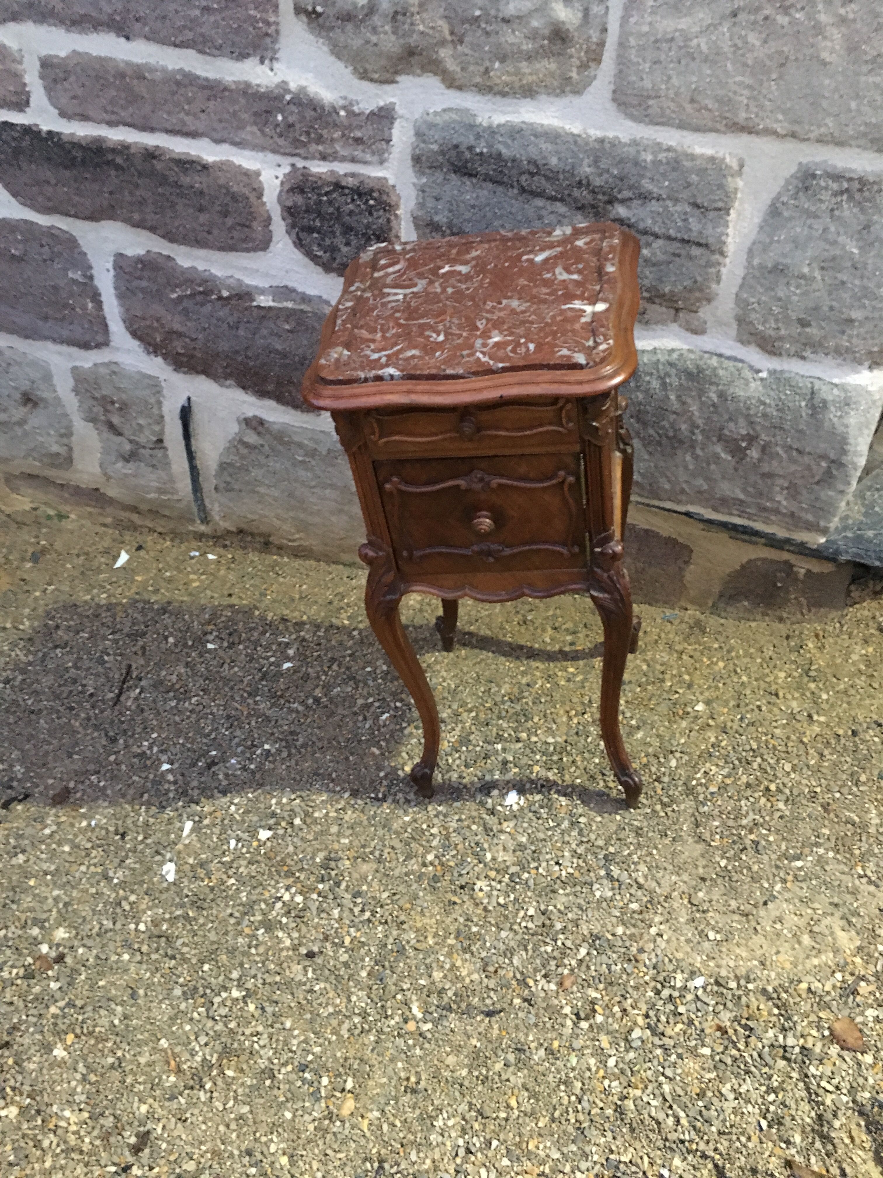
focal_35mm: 29
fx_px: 986
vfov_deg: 61.7
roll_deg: -2.1
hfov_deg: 48.2
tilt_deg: -41.8
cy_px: 589
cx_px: 442
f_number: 2.2
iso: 500
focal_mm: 4.15
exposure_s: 1/17
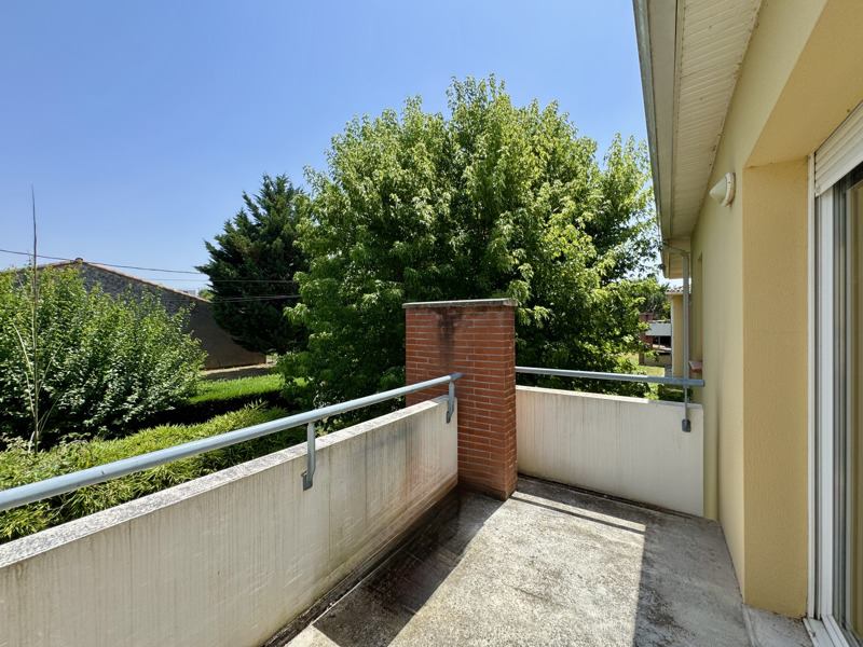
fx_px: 349
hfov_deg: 102.1
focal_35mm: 14
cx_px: 432
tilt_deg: -0.2
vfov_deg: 85.7
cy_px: 324
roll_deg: +0.4
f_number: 2.2
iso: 40
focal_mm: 2.22
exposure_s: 1/512
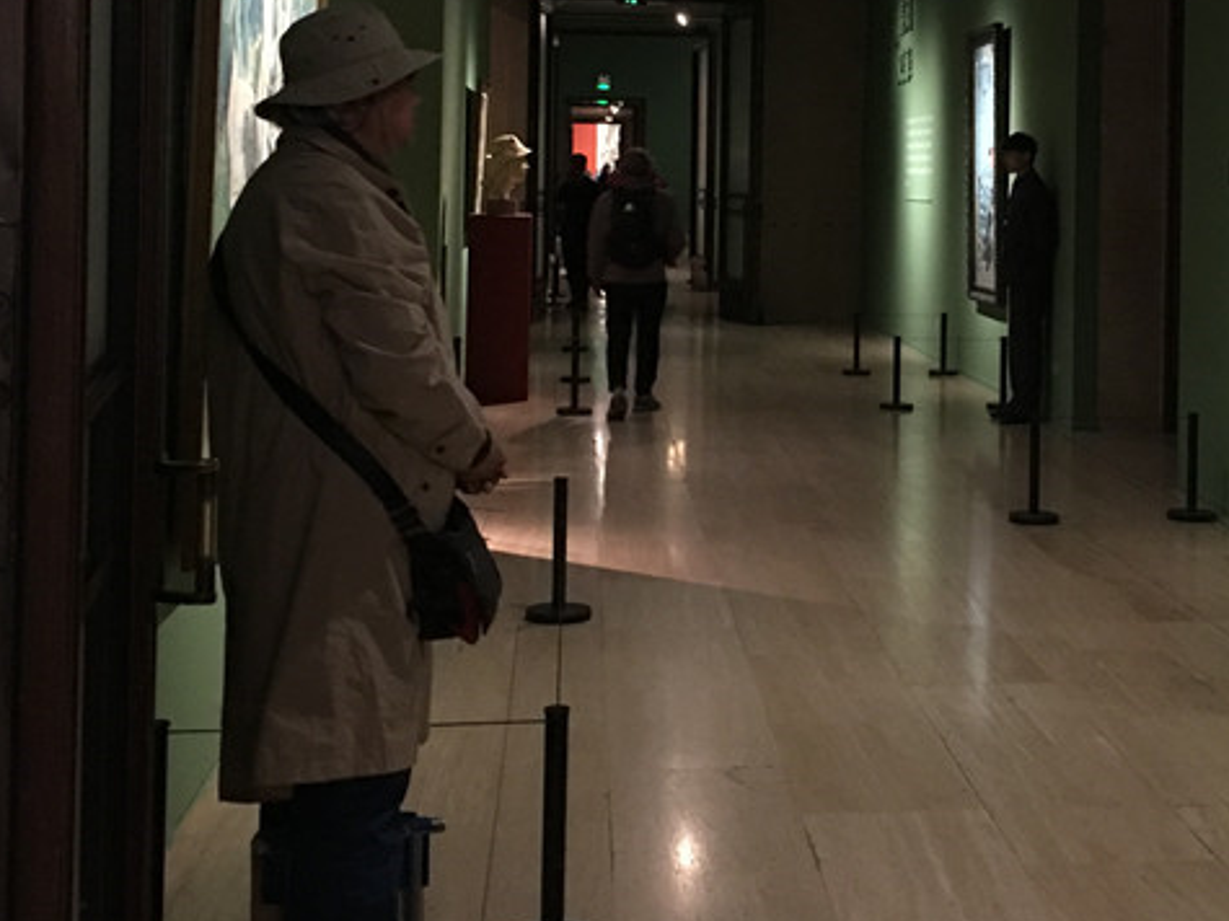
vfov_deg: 24.8
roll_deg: -0.7
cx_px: 887
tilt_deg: +2.1
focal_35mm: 58
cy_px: 179
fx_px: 2059
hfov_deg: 32.7
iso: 160
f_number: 2.2
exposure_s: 1/8
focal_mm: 4.15
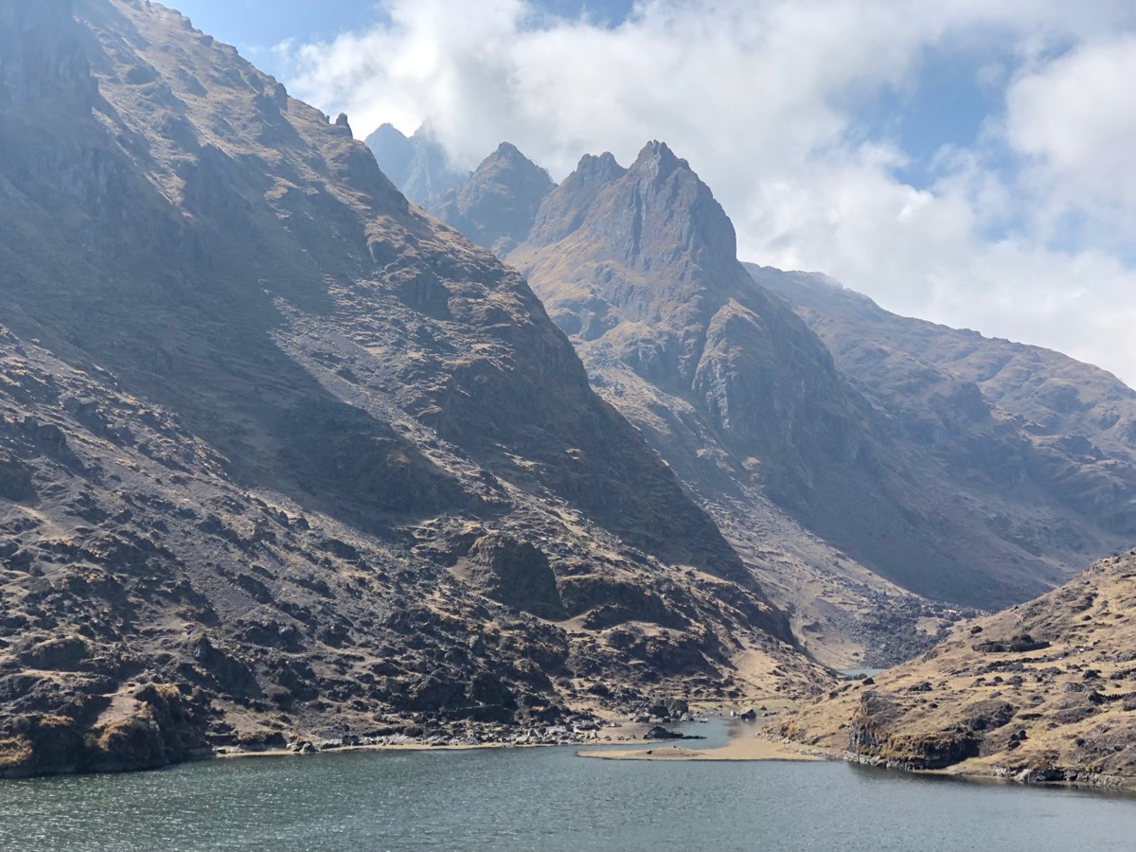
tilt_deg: +6.2
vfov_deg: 28.0
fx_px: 1706
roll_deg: -0.1
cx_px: 568
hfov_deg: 36.8
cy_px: 426
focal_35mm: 52
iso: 16
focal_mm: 6
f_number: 2.4
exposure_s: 1/1066
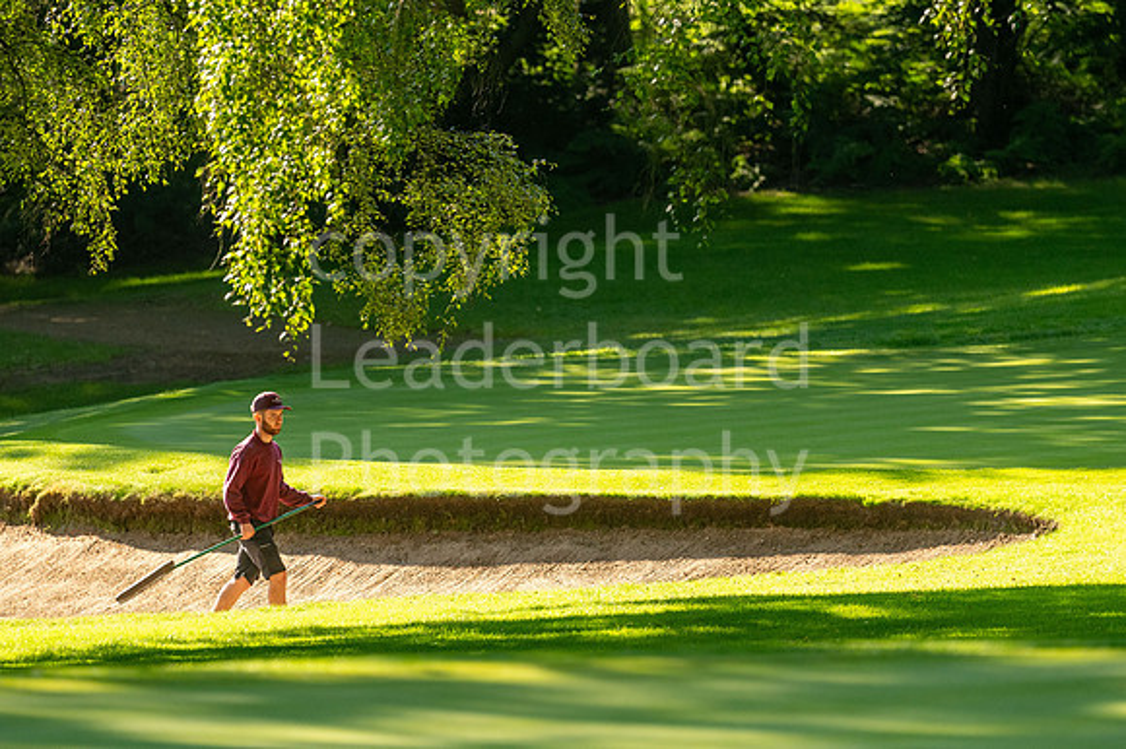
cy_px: 374
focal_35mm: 450
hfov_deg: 4.6
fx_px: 14066
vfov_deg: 3.1
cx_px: 563
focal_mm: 300
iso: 800
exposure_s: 1/1250
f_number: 4
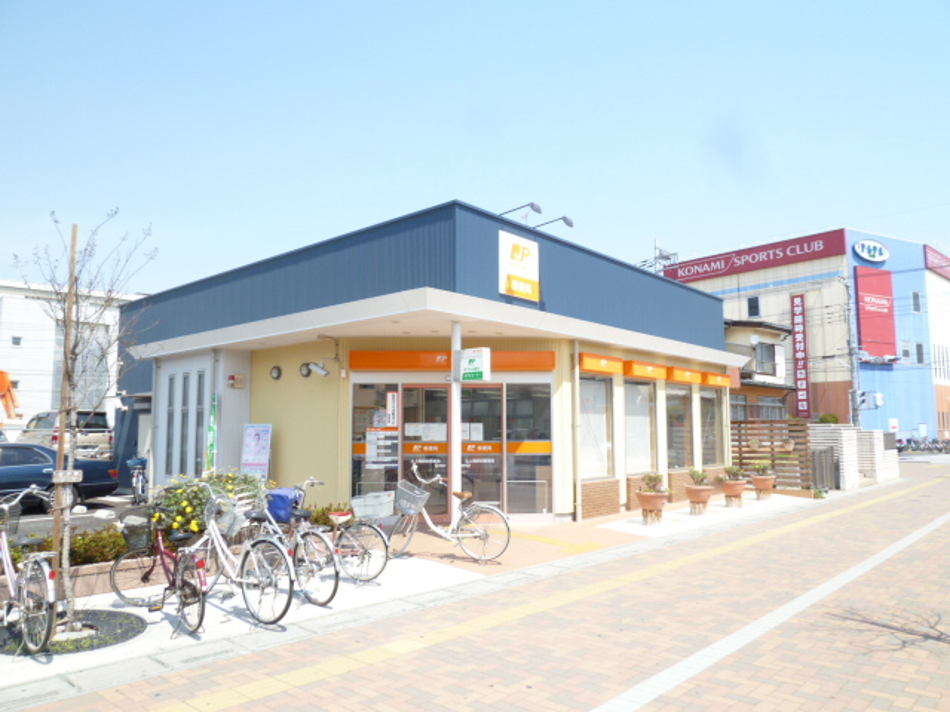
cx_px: 475
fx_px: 659
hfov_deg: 71.6
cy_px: 356
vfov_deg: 56.8
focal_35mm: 24
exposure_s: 1/320
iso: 80
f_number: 4
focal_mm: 4.3
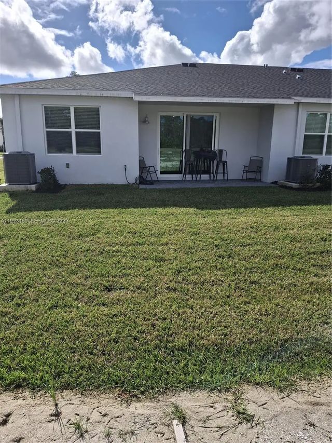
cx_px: 166
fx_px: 320
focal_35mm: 25
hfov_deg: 54.9
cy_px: 222
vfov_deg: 69.4
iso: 25
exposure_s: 1/2817
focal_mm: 4.69
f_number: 1.8
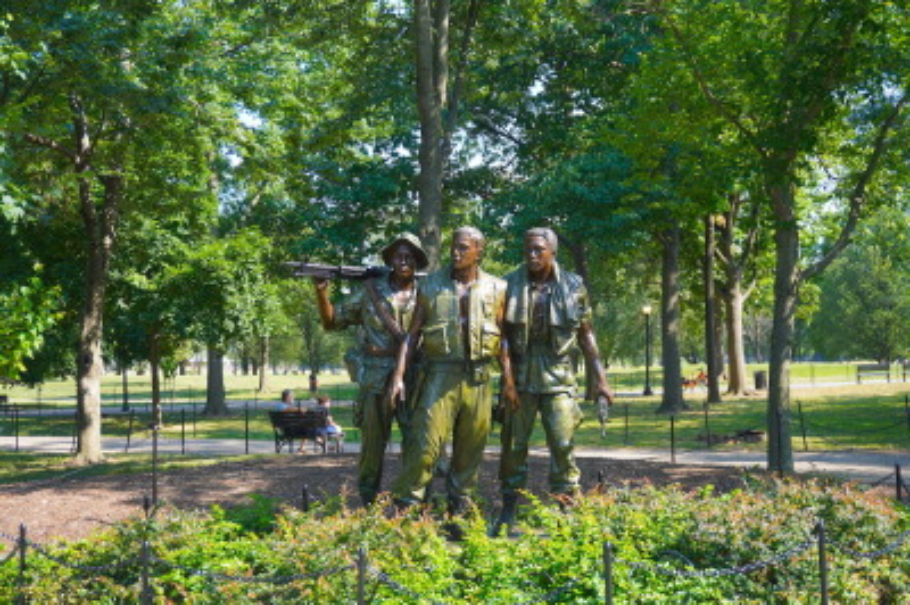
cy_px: 302
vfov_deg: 33.0
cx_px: 455
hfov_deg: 48.0
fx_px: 1023
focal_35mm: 40
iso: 100
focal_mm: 27
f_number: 4.5
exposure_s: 1/160
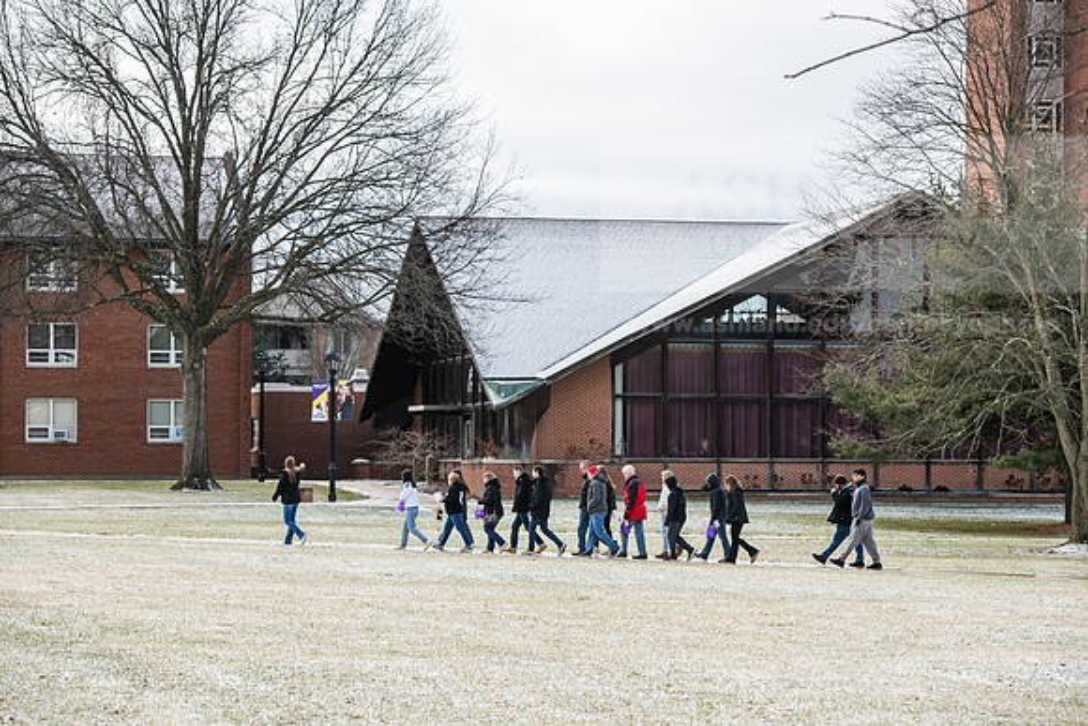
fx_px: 3174
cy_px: 363
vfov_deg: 13.0
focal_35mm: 105
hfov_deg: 19.5
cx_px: 544
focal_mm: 105
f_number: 5
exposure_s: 1/640
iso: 320
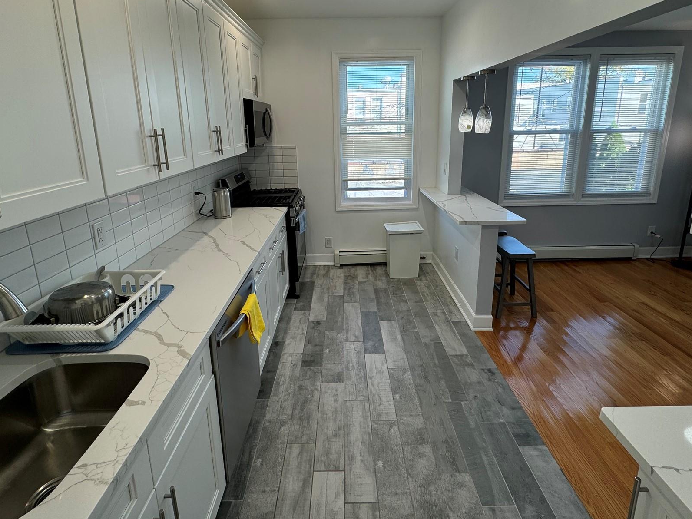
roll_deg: +0.6
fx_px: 360
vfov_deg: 70.6
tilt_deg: -12.9
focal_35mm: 18
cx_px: 347
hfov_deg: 87.8
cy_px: 200
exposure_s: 1/120
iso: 50
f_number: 2.2
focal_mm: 2.22
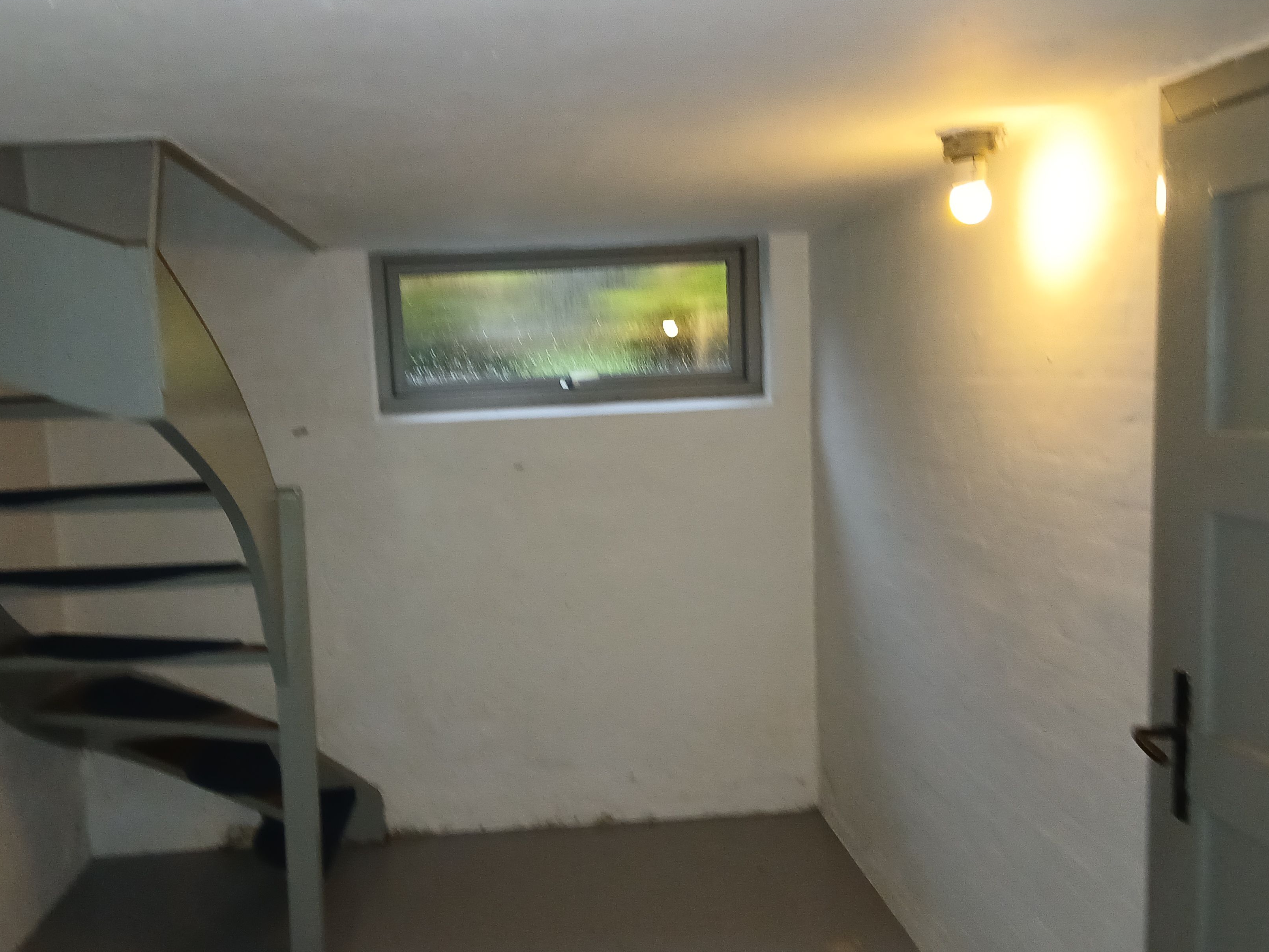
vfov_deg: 42.9
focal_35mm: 33
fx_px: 1210
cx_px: 574
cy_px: 535
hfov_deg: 55.3
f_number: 1.8
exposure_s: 1/25
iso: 320
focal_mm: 3.98
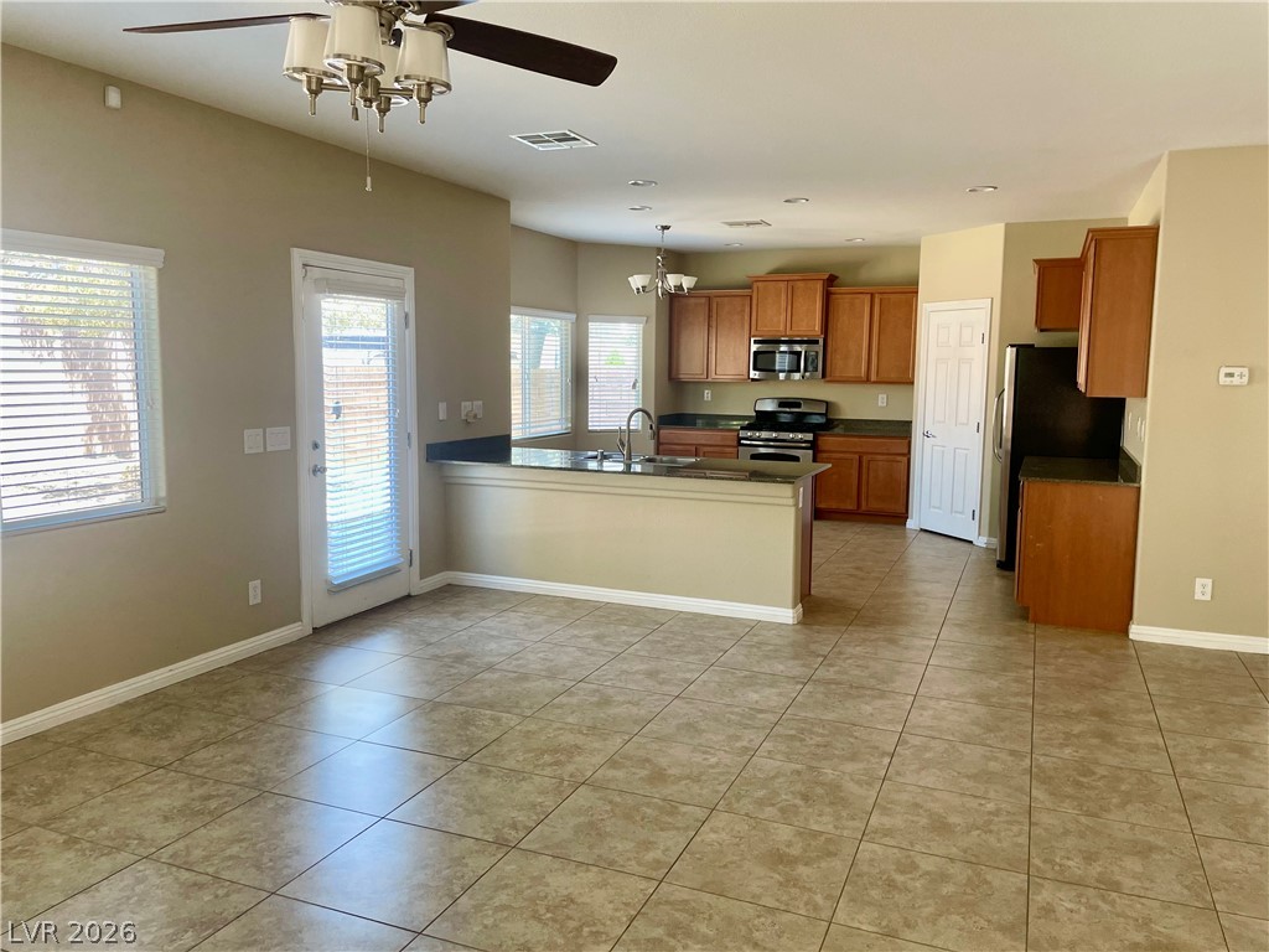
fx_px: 953
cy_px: 476
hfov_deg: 67.3
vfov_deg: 53.1
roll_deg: -0.4
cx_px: 634
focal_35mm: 26
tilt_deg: -6.5
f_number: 1.6
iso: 125
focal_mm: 4.2
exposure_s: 1/104
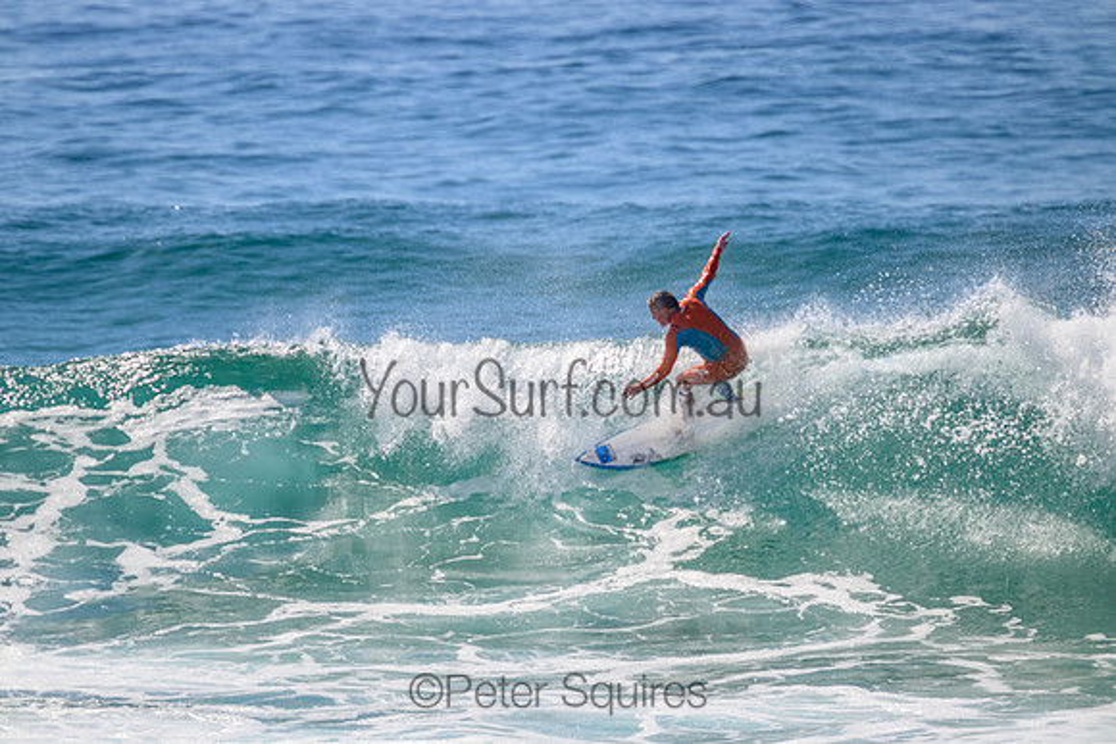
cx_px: 558
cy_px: 372
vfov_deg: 1.7
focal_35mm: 800
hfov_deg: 2.6
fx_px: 24805
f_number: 11
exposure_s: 1/2000
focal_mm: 800
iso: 1000
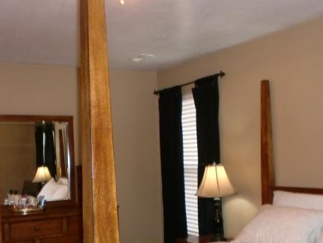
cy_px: 169
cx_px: 155
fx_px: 457
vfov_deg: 29.4
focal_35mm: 49
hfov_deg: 38.9
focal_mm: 6.3
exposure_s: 1/50
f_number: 3.1
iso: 400
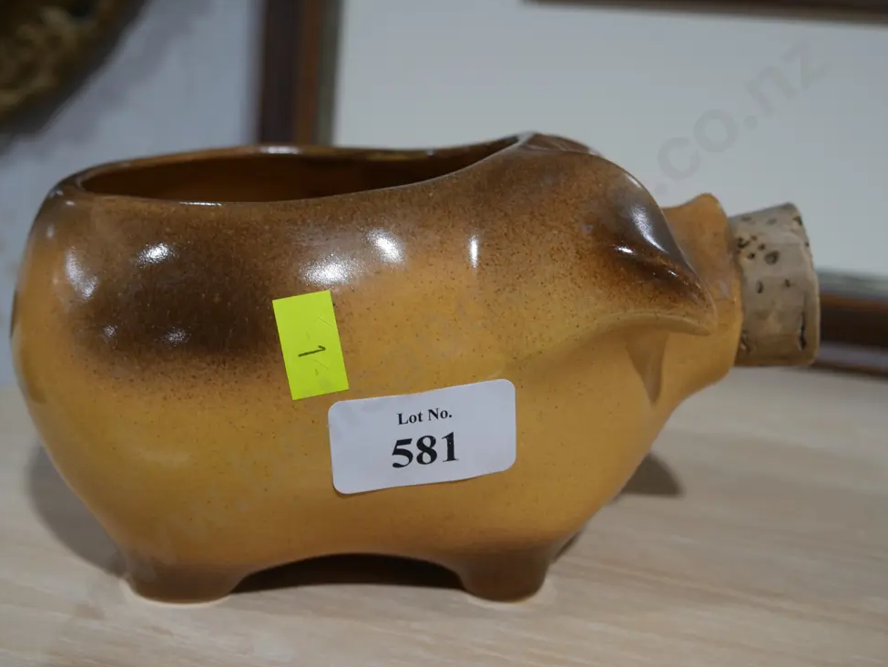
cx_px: 445
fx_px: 1078
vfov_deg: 34.4
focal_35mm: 42
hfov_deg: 44.8
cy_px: 333
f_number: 4.5
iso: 320
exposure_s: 1/60
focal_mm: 20
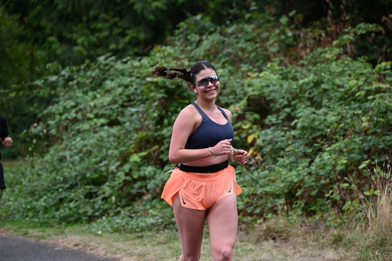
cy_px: 130
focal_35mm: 200
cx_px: 196
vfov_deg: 6.9
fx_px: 2178
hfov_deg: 10.3
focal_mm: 200
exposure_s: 1/400
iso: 400
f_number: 6.3
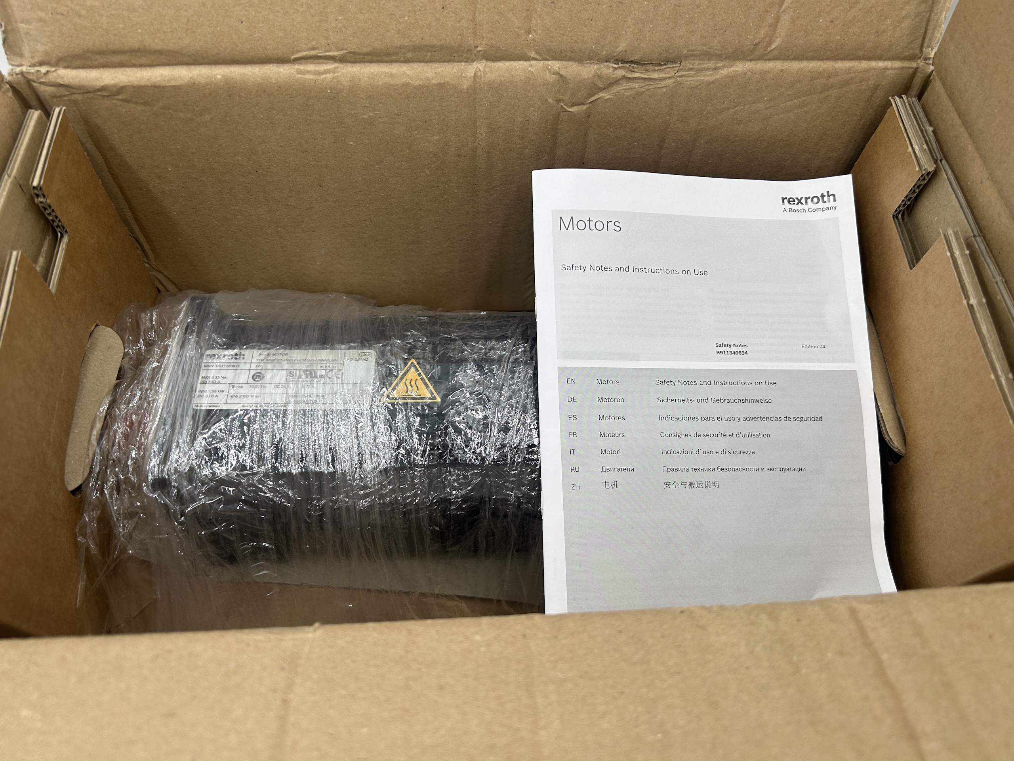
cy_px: 380
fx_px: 762
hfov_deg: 67.3
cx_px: 507
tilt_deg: -60.0
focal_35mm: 26
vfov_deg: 53.1
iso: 50
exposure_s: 1/350
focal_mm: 5.7
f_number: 1.5
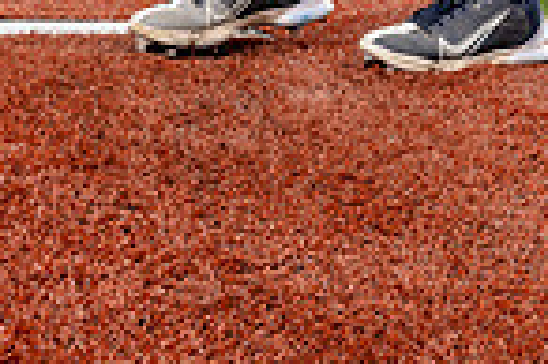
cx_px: 450
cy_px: -465
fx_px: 2387
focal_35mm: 157
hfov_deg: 13.0
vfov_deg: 8.1
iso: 200
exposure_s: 1/250
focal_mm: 51
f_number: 6.3
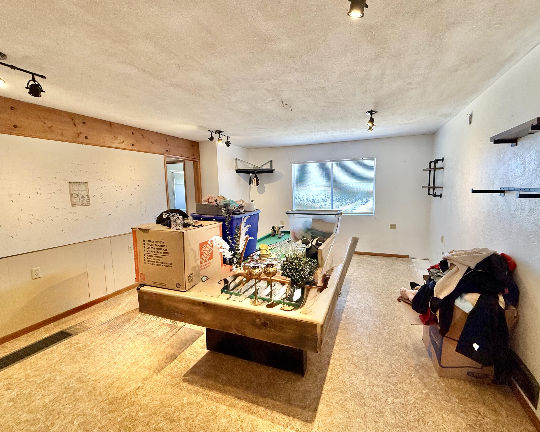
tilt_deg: -4.9
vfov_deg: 84.0
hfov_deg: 96.6
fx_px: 240
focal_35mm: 15
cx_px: 291
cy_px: 211
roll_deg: +1.1
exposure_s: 1/120
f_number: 2.2
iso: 125
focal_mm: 2.22
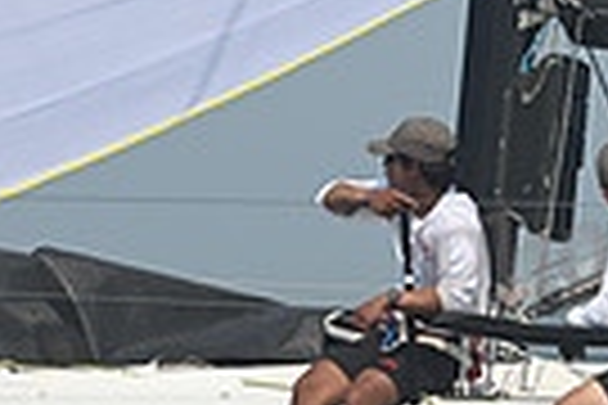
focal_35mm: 300
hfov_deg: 6.6
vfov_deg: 4.6
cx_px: 1297
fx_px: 5066
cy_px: 376
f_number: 8
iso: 320
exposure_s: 1/1250
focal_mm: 70
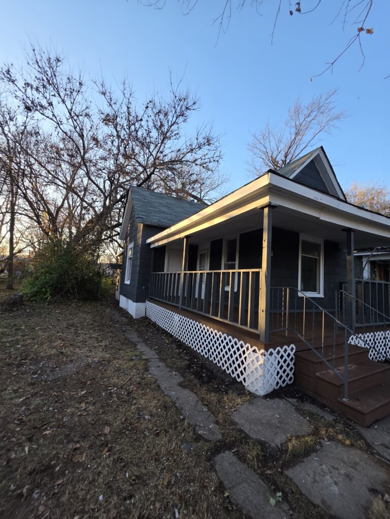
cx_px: 195
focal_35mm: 13
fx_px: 195
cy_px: 260
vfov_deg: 106.2
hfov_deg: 89.9
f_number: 1.9
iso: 40
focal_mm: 2.2
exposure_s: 1/273
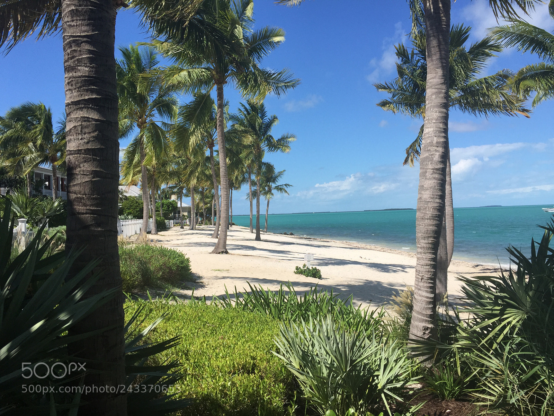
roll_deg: +1.2
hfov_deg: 61.7
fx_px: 464
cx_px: 277
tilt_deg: +0.8
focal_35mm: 29
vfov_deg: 48.2
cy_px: 208
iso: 32
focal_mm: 4.15
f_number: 2.2
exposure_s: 1/2475
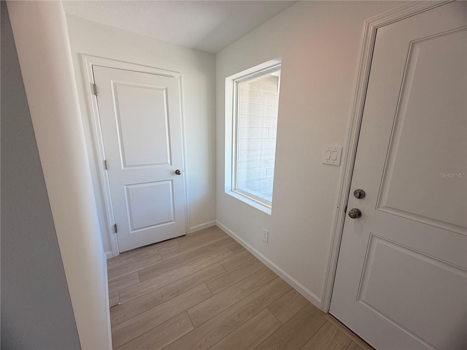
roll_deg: -0.3
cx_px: 234
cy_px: 175
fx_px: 189
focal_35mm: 14
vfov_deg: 85.7
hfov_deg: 102.1
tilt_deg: -12.6
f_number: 2.2
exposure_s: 1/120
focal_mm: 2.22
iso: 50
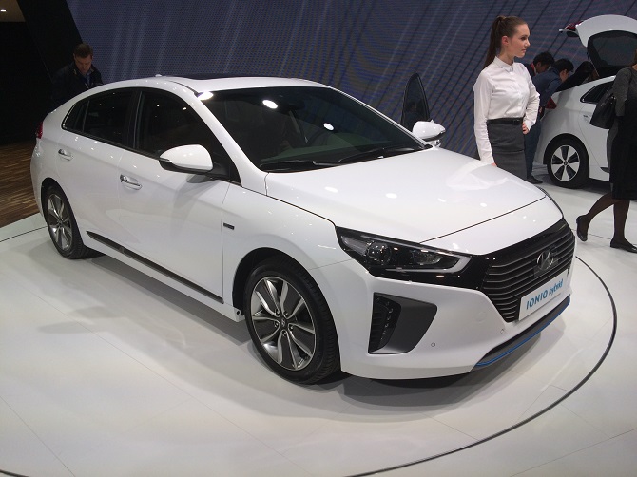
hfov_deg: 61.7
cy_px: 238
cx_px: 318
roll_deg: +2.4
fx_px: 533
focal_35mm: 29
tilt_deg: -16.8
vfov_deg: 48.2
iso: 32
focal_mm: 4.15
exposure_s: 1/214
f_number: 2.2
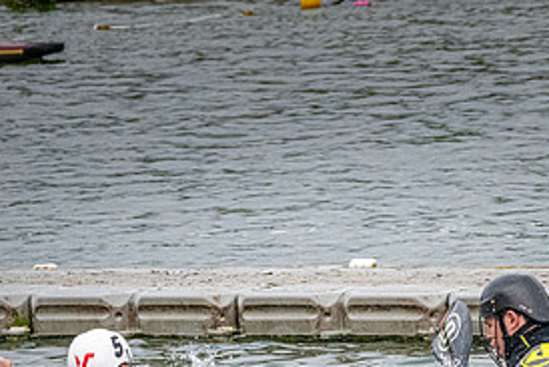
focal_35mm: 723
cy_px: 339
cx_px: 518
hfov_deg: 2.8
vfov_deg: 1.9
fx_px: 11031
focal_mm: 220
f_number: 10
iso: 3200
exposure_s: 1/2000
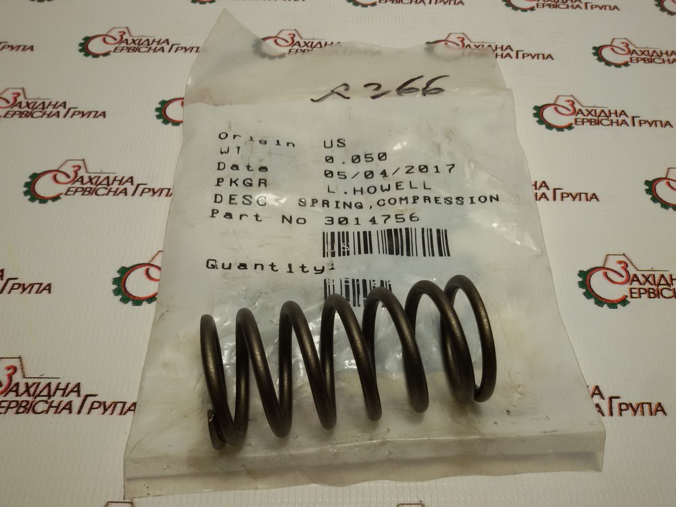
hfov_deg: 58.4
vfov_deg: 45.4
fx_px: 605
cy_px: 254
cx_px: 338
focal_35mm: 31
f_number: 2.4
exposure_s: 1/100
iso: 40
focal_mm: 2.93
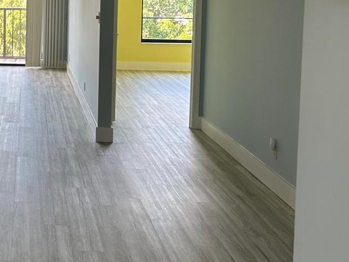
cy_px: 31
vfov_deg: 21.5
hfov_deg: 25.9
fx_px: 676
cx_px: -71
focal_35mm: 67
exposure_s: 1/120
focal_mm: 5.7
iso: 50
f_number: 1.5
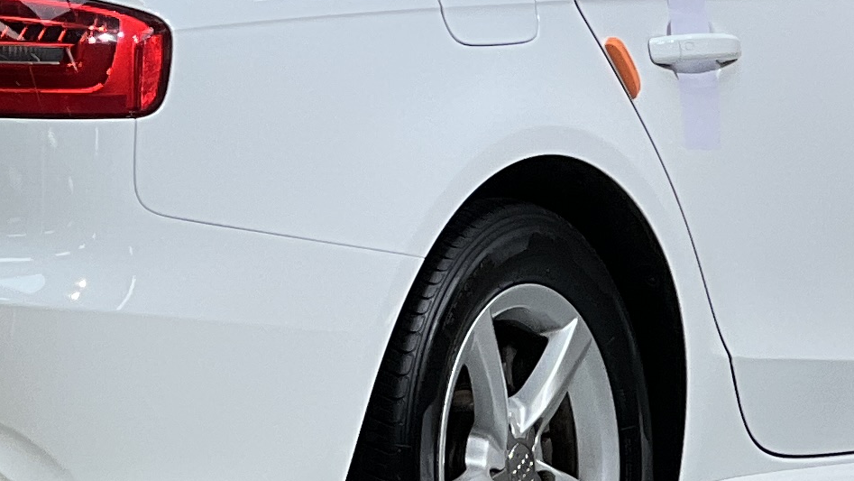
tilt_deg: +0.9
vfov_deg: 3.4
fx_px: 8085
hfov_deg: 6.0
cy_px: -187
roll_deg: +0.0
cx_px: 302
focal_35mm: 357
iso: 50
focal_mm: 9
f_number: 2.8
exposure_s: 1/100
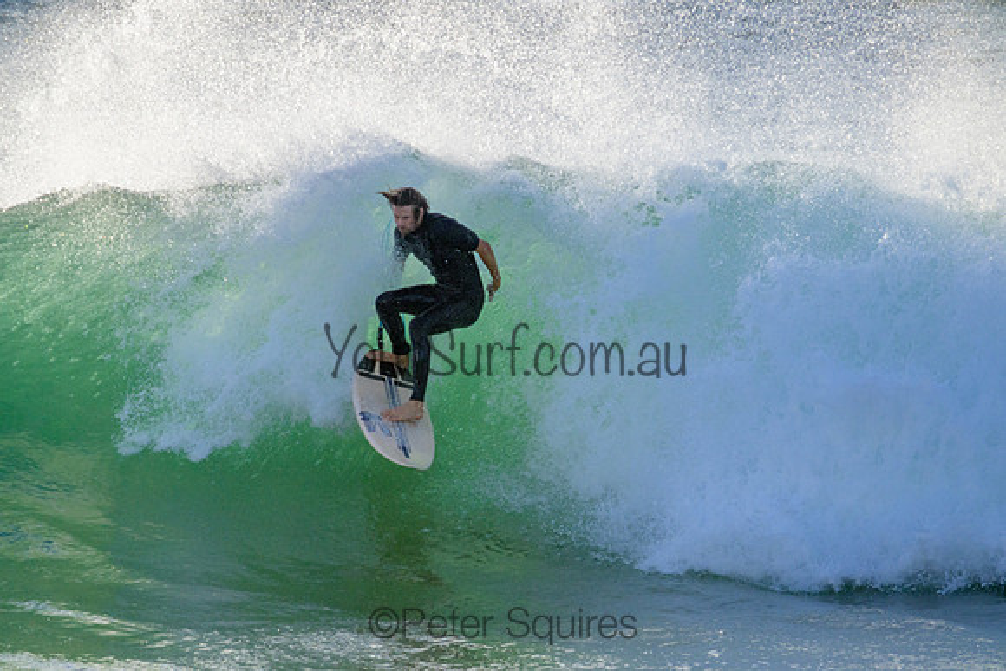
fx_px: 22360
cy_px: 336
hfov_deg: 2.6
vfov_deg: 1.7
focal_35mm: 800
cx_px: 503
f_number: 11
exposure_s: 1/2000
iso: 1250
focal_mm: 800
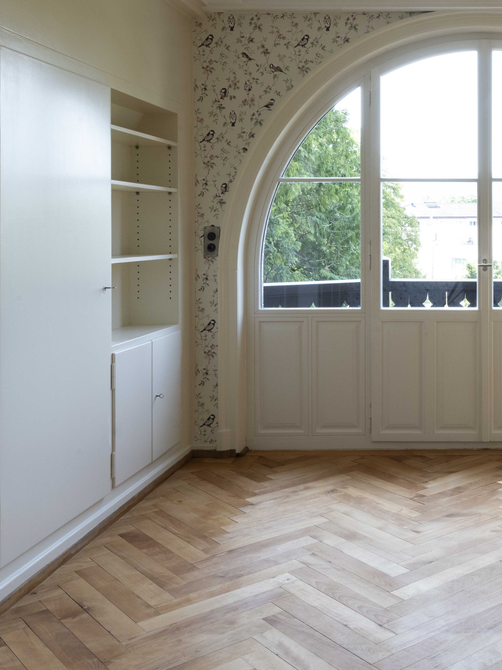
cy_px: 245
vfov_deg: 44.4
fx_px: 812
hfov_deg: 32.0
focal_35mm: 42
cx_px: 486
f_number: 16
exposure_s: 1/10
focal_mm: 21
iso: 400
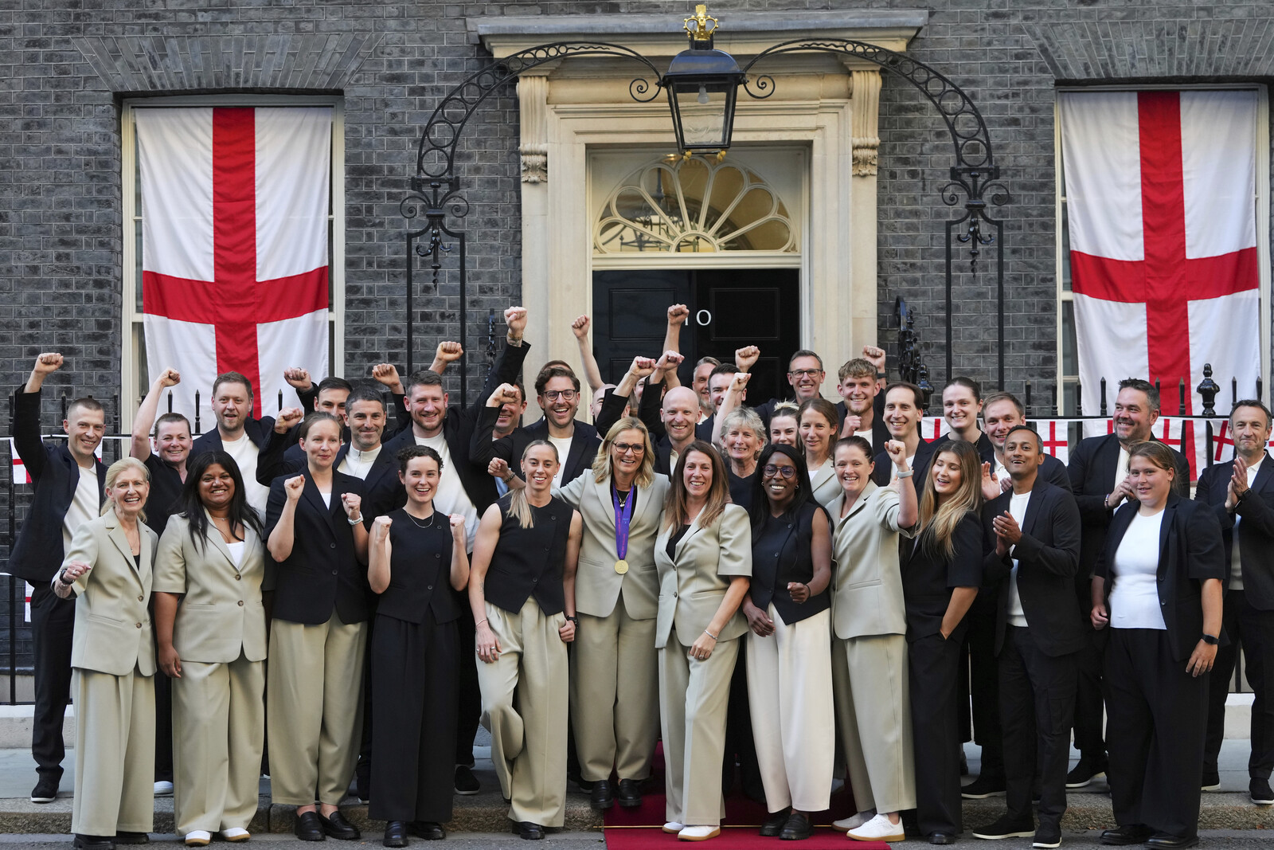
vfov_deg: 19.5
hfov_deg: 28.8
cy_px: 425
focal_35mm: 70
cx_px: 637
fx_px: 2477
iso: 2000
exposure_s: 1/800
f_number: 3.5
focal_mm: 70
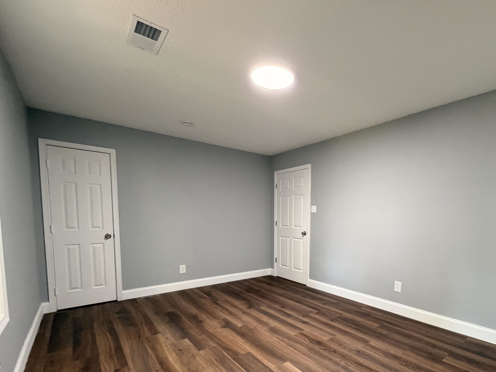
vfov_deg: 70.2
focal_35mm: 18
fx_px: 258
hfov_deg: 86.4
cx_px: 302
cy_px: 237
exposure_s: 1/60
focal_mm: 2.22
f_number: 2.2
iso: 500
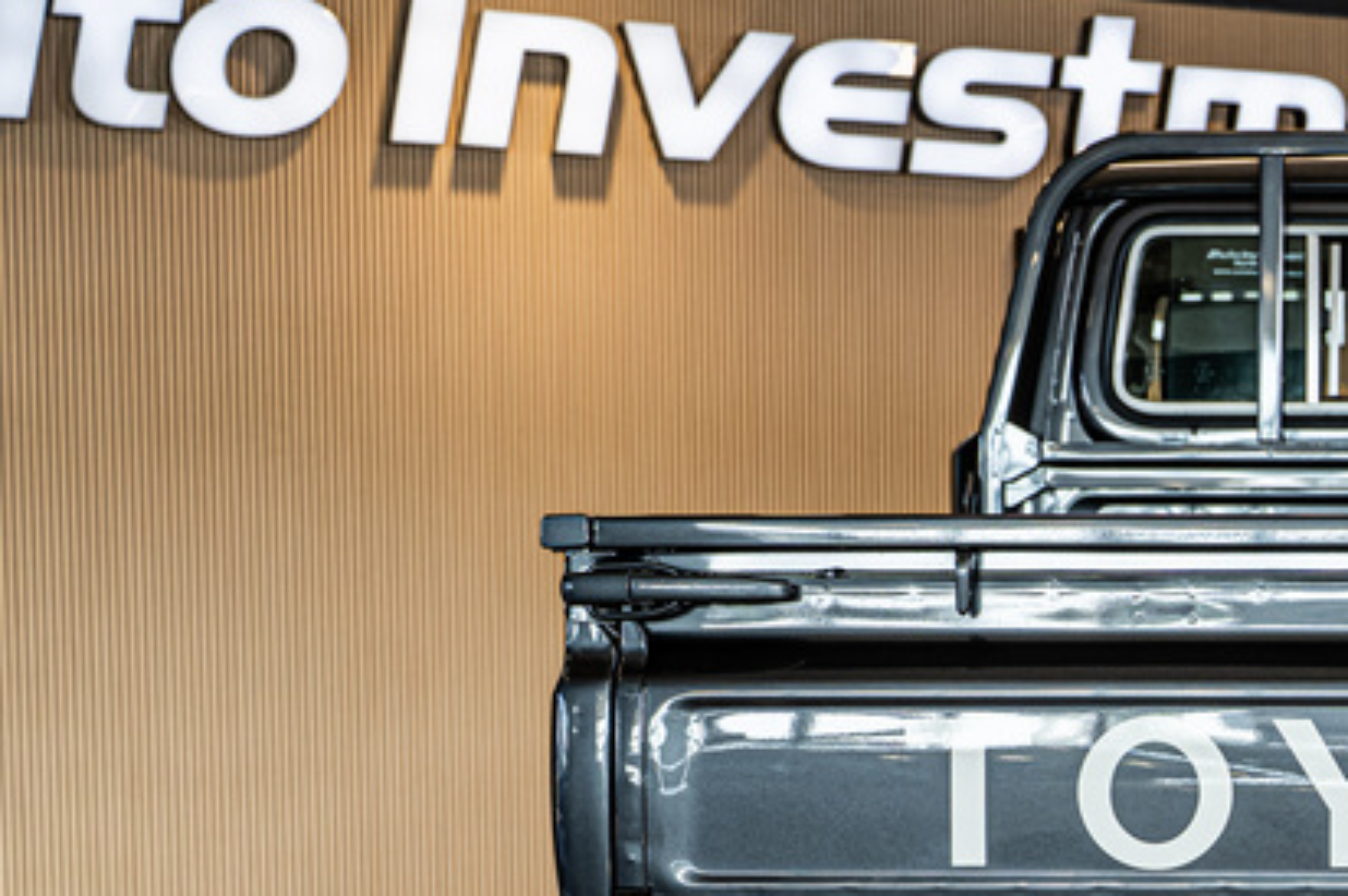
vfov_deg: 15.5
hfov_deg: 22.1
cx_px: 1484
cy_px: 788
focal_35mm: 87
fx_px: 3255
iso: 640
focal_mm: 35
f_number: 4
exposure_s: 1/200
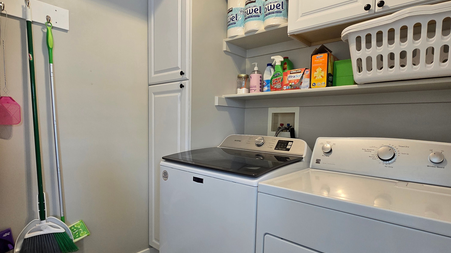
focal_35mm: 19
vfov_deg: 58.1
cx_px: 225
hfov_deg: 89.6
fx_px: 227
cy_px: 144
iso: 160
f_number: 2.2
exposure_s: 1/60
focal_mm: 2.2
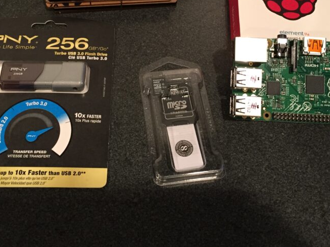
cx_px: 151
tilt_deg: -56.6
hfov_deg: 41.2
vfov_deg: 30.9
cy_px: 58
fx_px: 438
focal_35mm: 46
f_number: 2.2
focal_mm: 4.15
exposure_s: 1/24
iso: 250
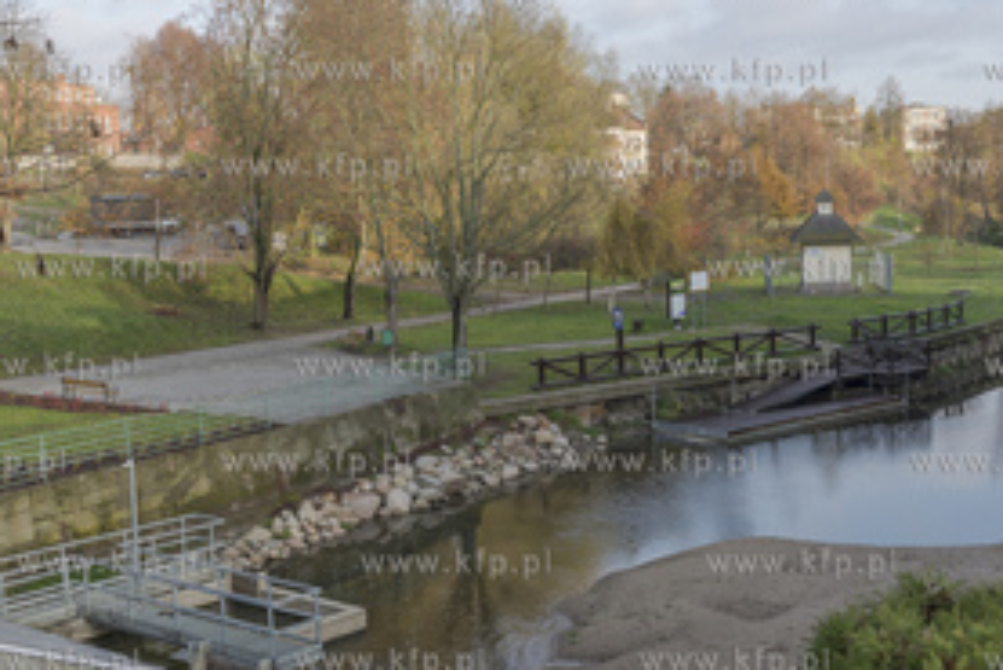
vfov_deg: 26.0
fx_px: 1449
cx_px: 583
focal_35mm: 52
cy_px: 317
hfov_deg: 38.1
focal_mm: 36
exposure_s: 1/1000
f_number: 4
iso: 400
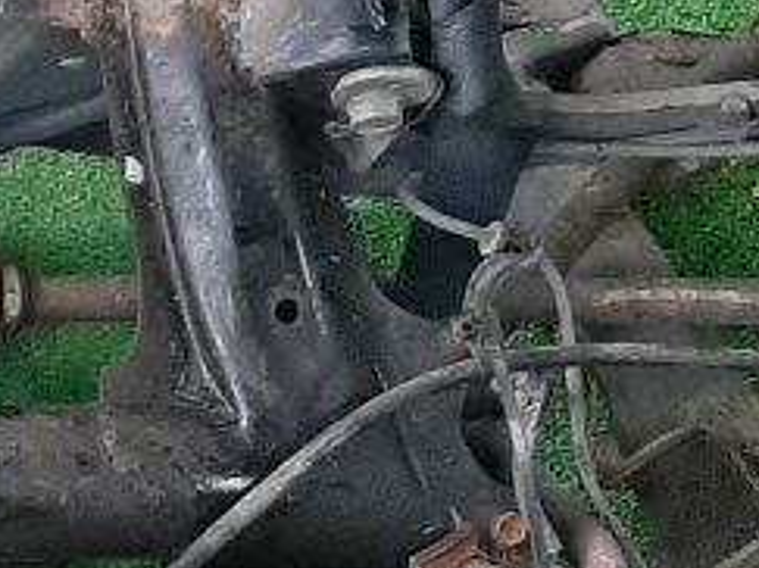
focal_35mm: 154
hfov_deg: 11.7
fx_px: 3375
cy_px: 705
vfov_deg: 9.5
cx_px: -681
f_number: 1.7
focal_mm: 3.93
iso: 152
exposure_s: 1/50
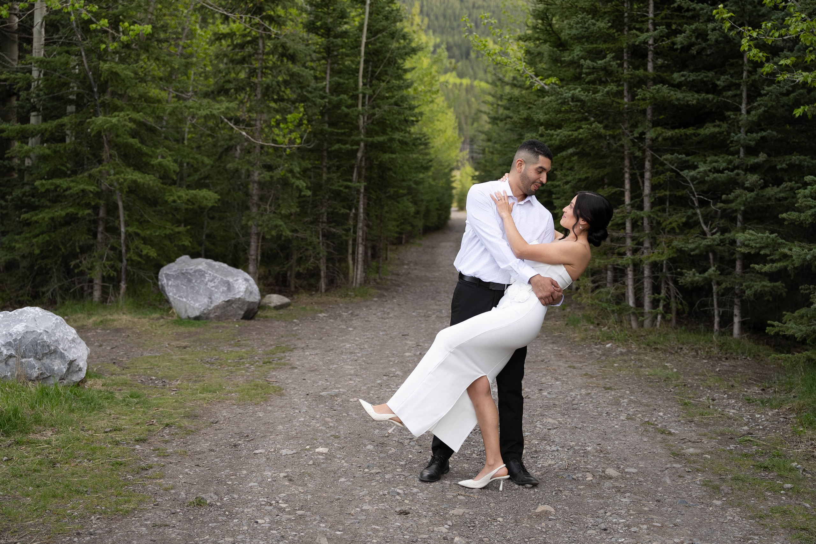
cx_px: 408
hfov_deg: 42.5
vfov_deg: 29.0
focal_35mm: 46
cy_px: 285
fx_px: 1050
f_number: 2.8
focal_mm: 43.6
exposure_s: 1/250
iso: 64
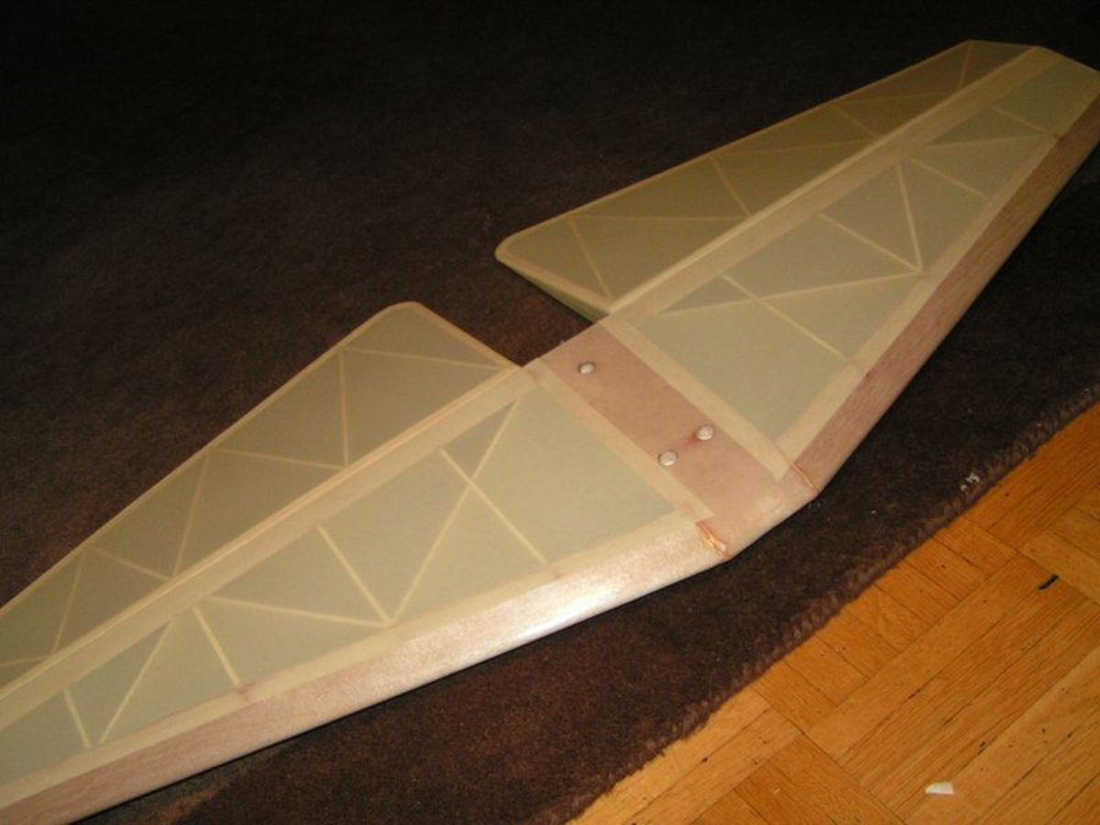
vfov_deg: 37.7
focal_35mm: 38
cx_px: 550
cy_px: 412
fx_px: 1208
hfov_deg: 49.0
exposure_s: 1/40
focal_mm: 5.8
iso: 200
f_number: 2.8
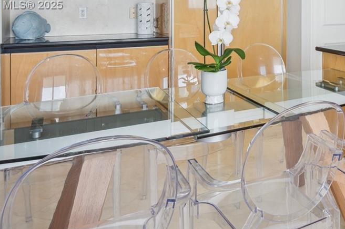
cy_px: 6
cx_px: 315
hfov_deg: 44.7
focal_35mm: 39
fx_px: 373
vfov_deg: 31.8
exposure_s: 1/20
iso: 250
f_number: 8
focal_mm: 16
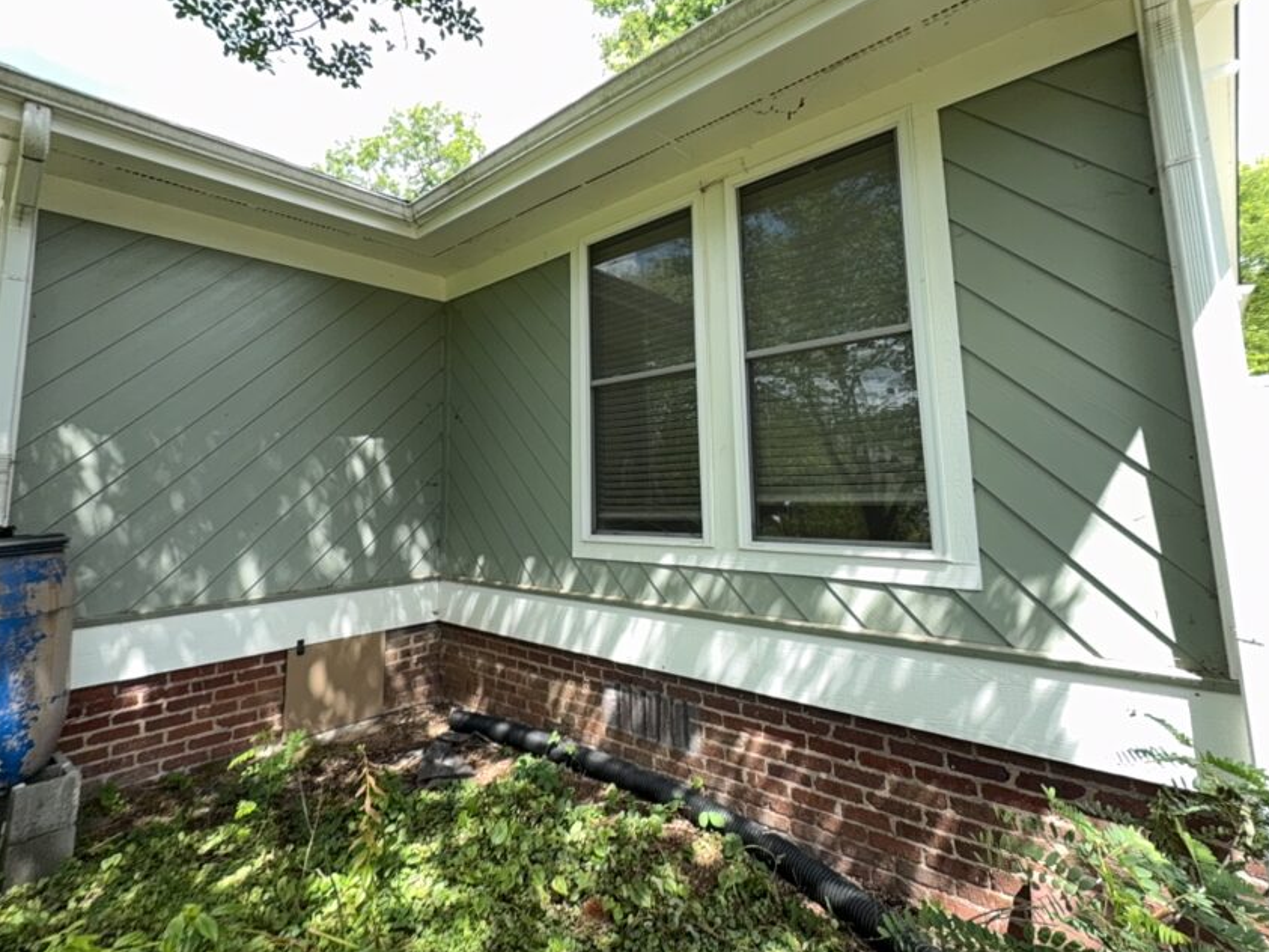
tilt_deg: +9.1
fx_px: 623
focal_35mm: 17
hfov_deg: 91.0
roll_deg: +1.8
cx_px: 638
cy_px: 402
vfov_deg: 74.2
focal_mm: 2.22
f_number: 2.2
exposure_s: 1/109
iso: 16
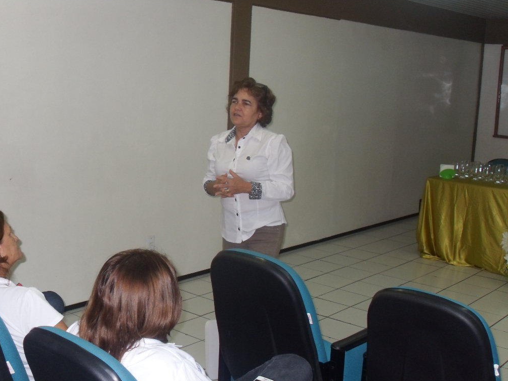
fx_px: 748
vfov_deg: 28.6
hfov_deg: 37.5
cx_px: 249
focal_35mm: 51
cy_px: 191
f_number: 3.4
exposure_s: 1/60
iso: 200
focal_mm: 8.4
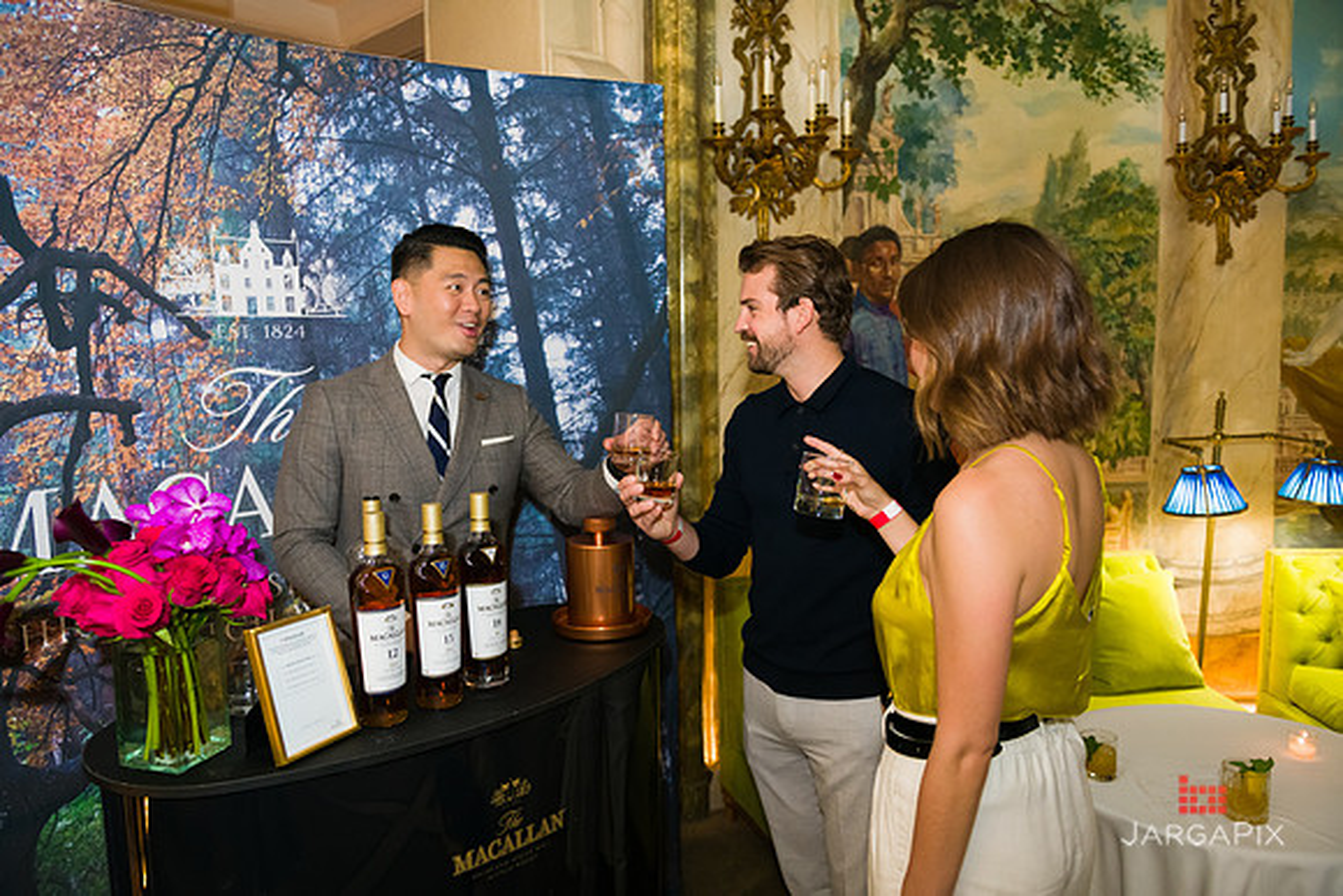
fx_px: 896
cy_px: 448
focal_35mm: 24
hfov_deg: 73.7
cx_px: 672
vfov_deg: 53.2
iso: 1600
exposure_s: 1/125
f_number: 3.2
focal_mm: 24
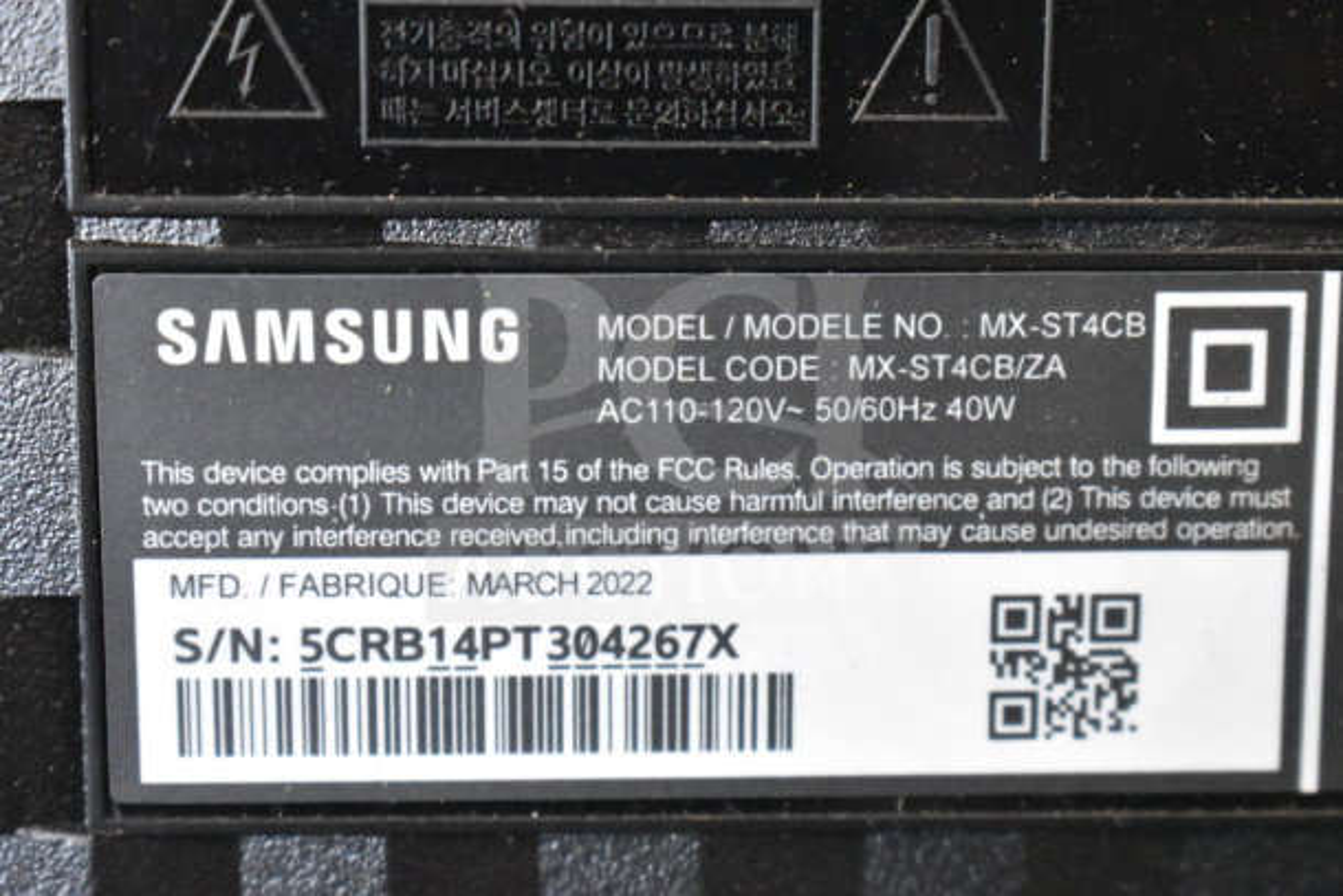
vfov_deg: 16.6
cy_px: 448
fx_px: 3078
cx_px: 672
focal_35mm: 82
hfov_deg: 24.6
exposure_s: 1/100
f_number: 5.6
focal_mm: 55
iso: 9000
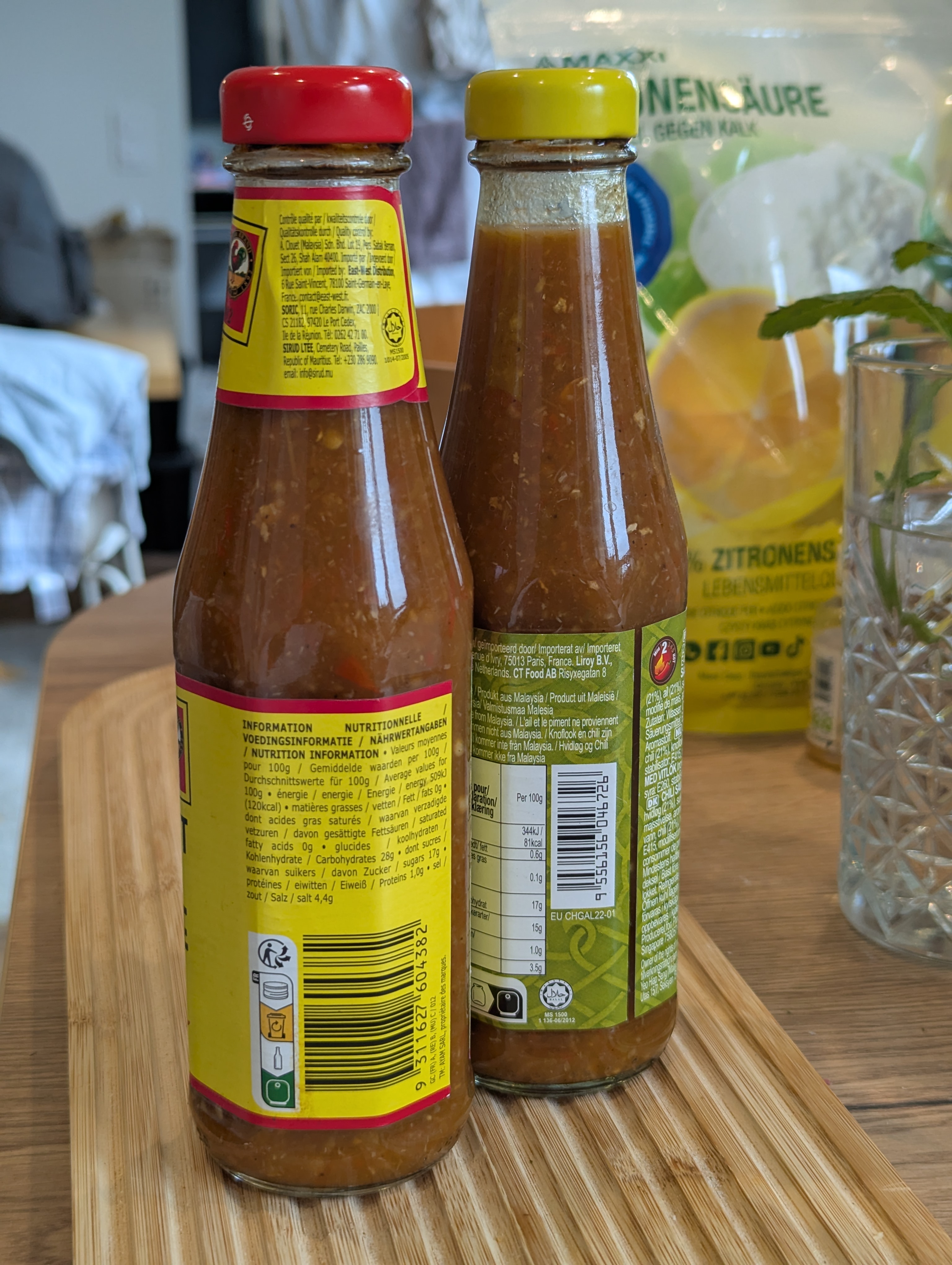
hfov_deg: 30.3
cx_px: 476
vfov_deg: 39.6
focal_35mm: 48
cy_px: 632
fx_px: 1756
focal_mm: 6.81
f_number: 1.85
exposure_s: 1/99.9
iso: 49
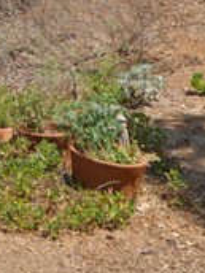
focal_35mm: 73
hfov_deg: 14.3
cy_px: -35
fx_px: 576
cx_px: -275
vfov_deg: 24.7
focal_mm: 12
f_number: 5
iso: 100
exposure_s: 1/500
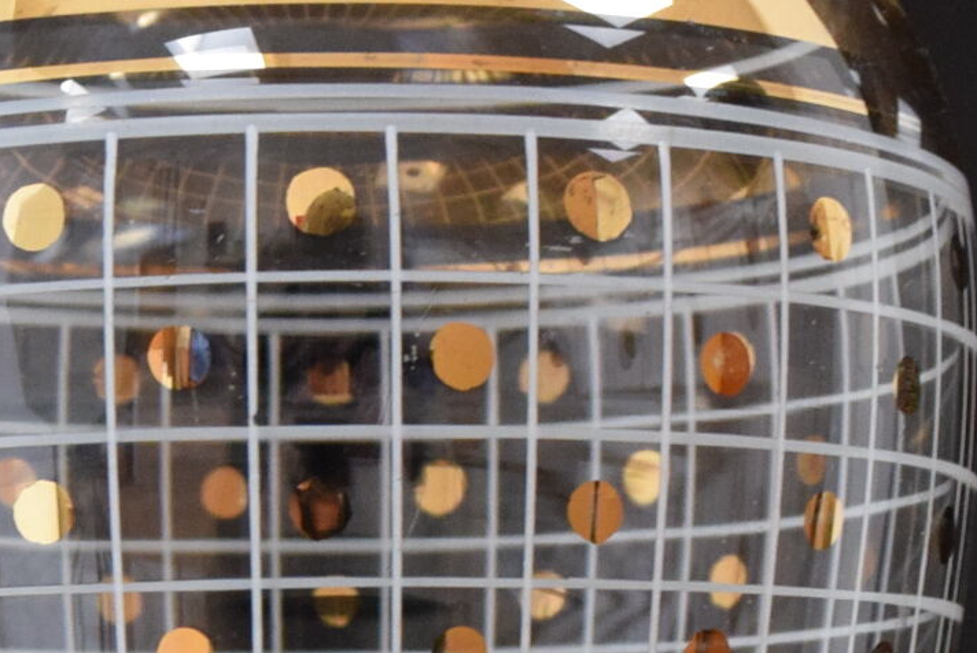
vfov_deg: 8.3
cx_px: 354
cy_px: 648
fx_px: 4454
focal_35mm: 164
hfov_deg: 12.5
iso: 1600
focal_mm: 26
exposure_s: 1/100
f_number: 5
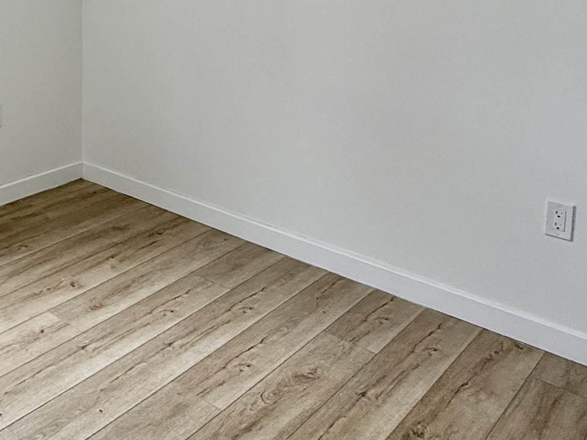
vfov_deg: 30.4
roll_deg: +0.1
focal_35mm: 44
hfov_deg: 39.3
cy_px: -5
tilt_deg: -5.8
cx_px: 39
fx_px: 746
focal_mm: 2.22
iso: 100
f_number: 2.2
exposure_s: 1/120
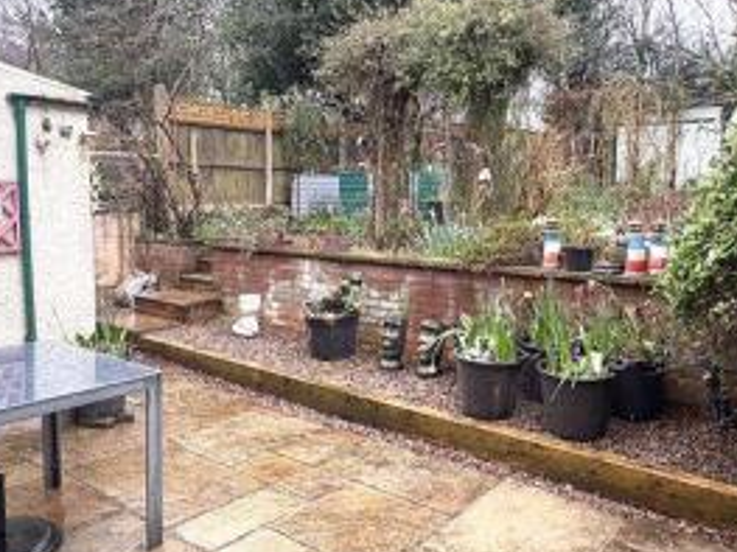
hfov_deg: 58.4
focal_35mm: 31
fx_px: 660
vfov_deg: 45.4
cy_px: 256
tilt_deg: -6.7
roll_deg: +0.2
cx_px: 374
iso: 80
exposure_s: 1/99
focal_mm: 2.22
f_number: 2.2
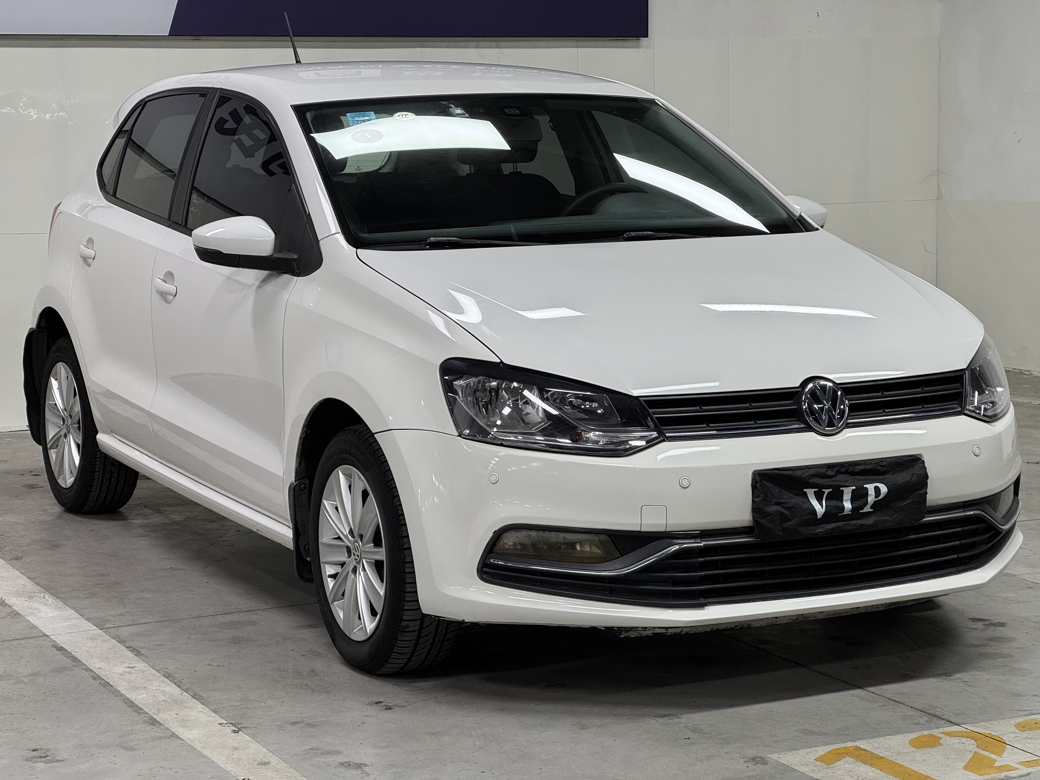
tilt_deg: -6.5
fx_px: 2313
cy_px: 390
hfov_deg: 25.3
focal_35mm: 77
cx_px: 520
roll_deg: +0.5
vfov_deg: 19.1
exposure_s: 1/50
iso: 125
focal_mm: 9
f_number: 2.8
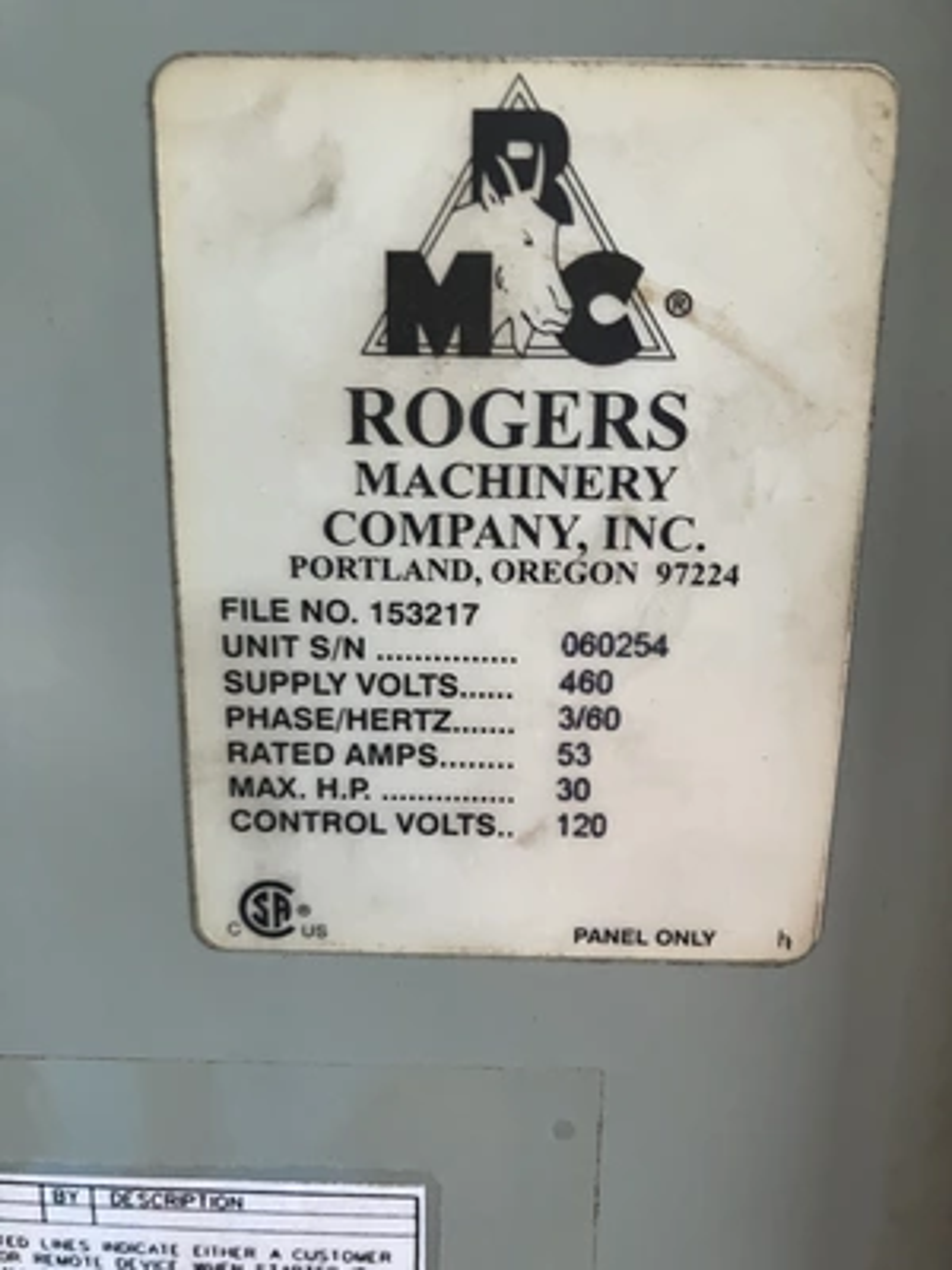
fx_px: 1027
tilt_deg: -14.3
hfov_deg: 49.7
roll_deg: +1.7
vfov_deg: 63.4
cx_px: 476
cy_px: 635
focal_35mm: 28
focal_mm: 3.99
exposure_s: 1/52
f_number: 1.8
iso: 320
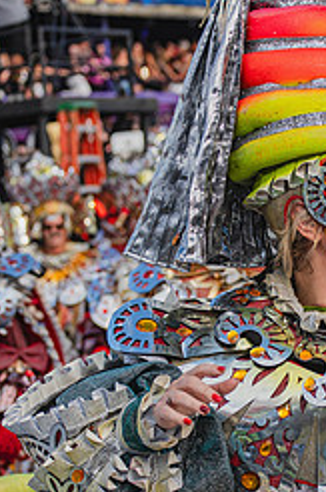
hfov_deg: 9.1
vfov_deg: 13.7
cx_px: 291
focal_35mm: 150
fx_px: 2046
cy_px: 354
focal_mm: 82
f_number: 5.6
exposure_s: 1/1600
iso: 400
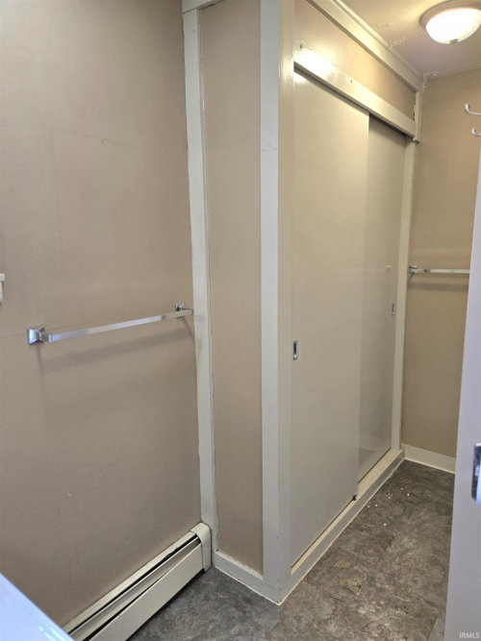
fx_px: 426
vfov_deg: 73.9
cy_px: 320
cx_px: 240
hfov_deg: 58.9
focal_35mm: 23
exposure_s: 1/60.2
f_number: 1.8
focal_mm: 5.4
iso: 100
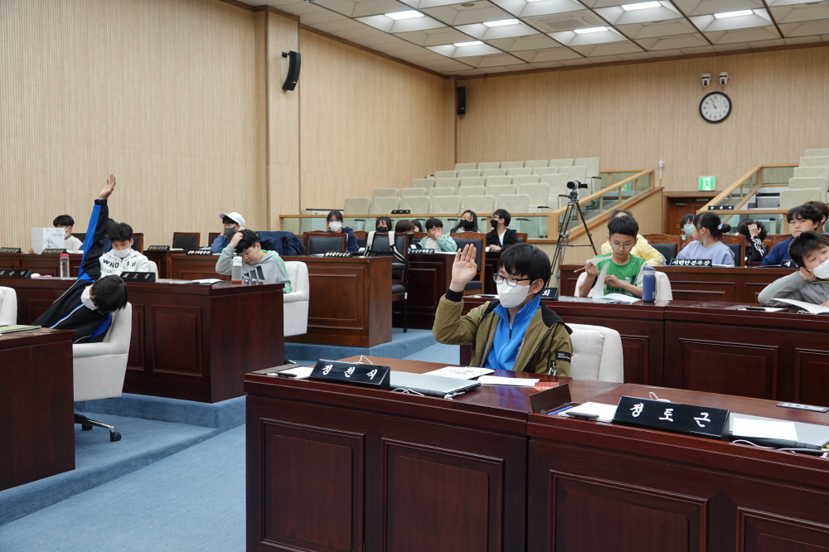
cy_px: 276
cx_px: 414
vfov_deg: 37.8
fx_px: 806
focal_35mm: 35
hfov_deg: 54.5
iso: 250
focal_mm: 12.96
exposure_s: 1/40
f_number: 3.2
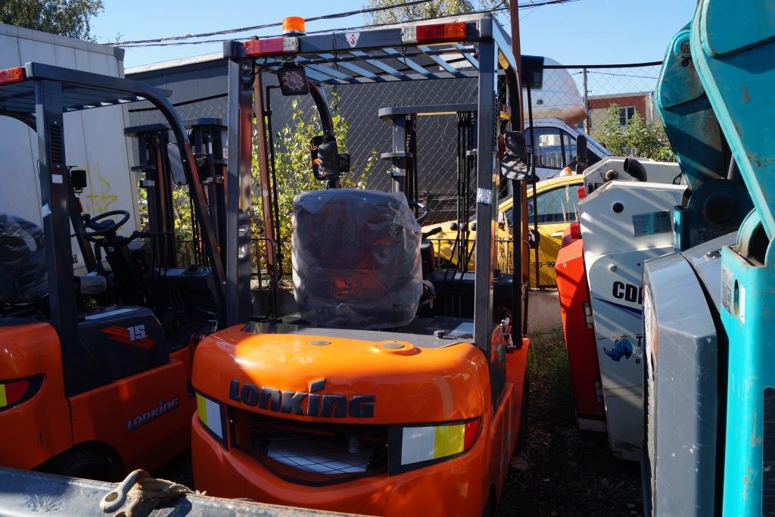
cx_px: 388
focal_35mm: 27
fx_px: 581
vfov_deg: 47.9
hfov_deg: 67.4
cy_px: 258
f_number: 8
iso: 100
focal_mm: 18
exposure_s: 1/125
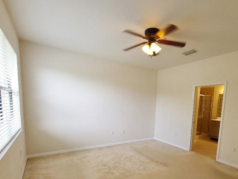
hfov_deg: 87.3
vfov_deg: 69.5
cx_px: 135
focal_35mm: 18
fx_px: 124
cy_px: 120
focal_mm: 2.2
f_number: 2.2
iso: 80
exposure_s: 1/59
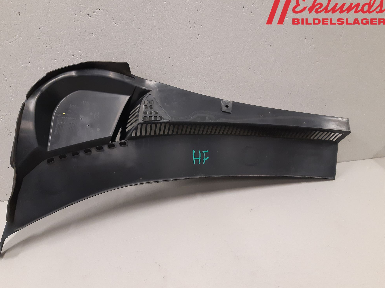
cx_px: 186
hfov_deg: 65.3
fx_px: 300
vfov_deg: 51.4
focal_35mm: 27
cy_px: 141
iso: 200
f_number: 1.7
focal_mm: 3.93
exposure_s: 1/50
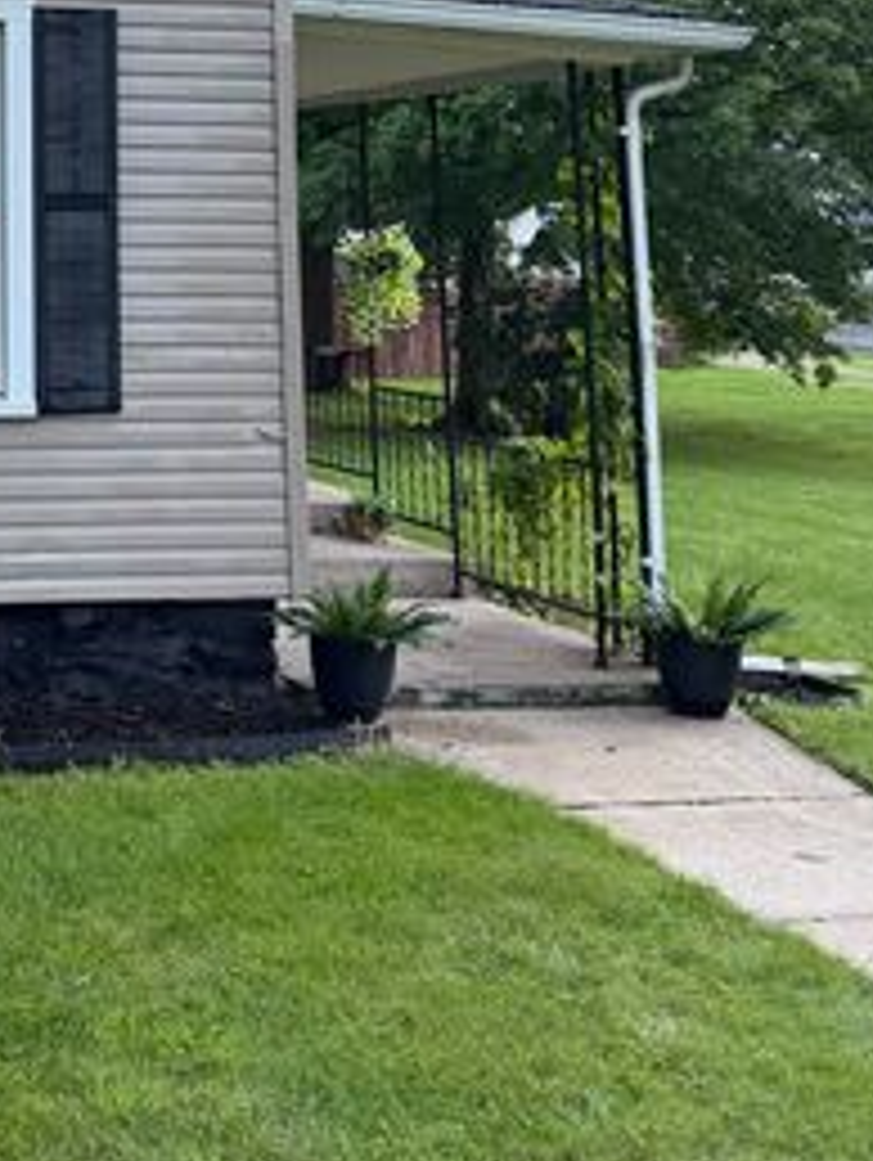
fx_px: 2081
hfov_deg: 22.4
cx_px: -90
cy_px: 70
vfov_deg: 29.6
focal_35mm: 62
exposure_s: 1/68
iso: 200
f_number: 1.78
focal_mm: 6.76
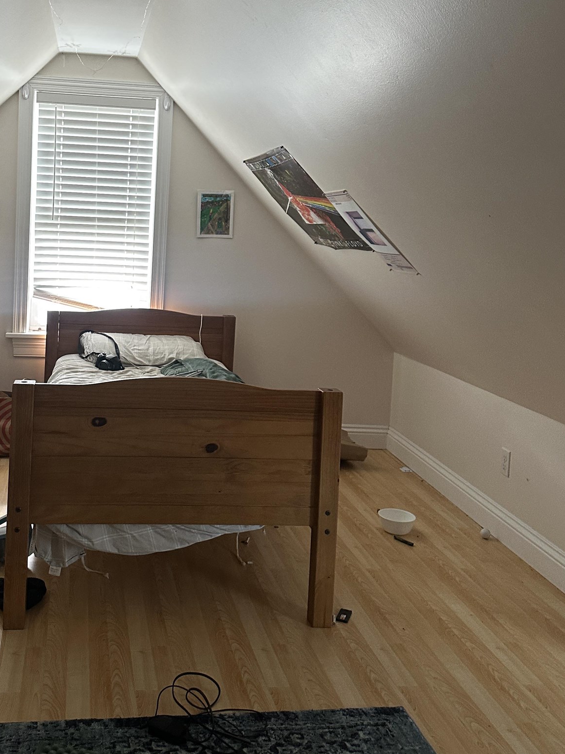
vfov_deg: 50.8
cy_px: 282
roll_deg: -3.5
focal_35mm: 36
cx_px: 170
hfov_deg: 39.0
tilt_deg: -3.8
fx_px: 783
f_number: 1.78
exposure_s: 1/60
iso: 320
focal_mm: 6.86
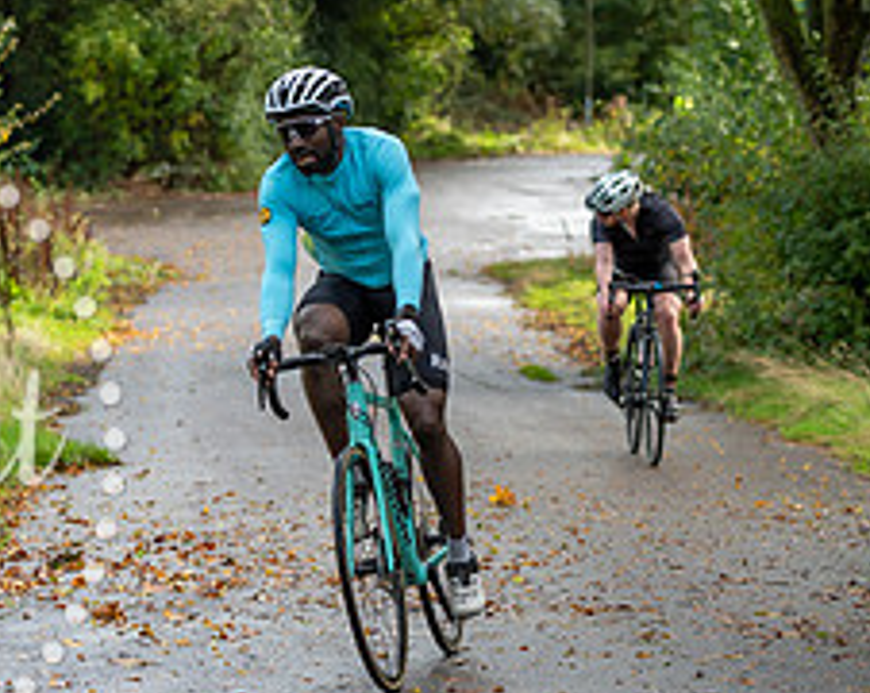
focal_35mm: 169
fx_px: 4344
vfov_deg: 9.1
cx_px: 362
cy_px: 248
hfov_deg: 11.4
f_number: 3.2
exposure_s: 1/500
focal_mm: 70
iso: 200
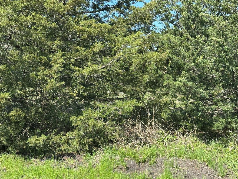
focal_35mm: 48
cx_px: 119
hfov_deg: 39.7
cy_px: 90
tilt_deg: -1.6
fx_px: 330
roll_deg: +1.2
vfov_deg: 30.3
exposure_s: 1/1185
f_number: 1.78
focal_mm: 6.86
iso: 64
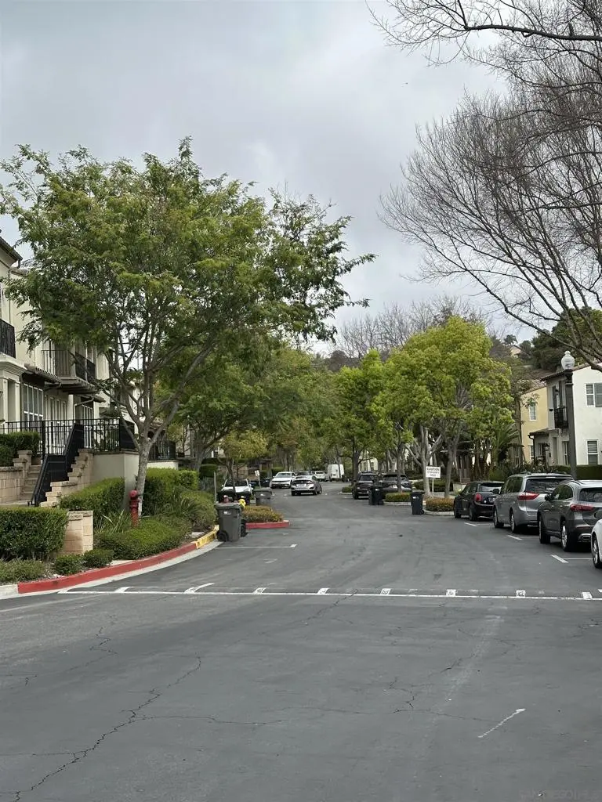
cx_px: 301
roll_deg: +1.8
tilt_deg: +4.3
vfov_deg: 39.7
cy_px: 401
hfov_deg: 30.3
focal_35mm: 48
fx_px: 1113
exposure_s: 1/3367
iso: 64
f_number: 1.78
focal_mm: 6.86
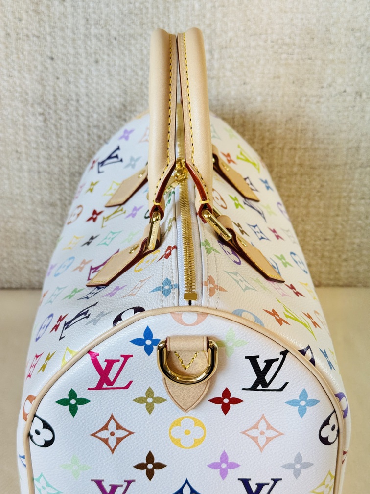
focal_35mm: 48
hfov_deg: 30.3
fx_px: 684
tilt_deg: -27.6
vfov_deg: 39.7
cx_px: 185
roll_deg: -0.9
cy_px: 247
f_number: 1.78
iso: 64
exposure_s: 1/100
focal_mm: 6.76
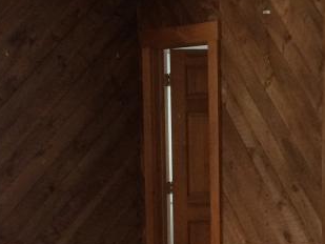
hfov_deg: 20.2
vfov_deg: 15.3
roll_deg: +2.6
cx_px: 271
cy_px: 208
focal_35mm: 96
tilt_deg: -8.9
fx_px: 902
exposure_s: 1/30
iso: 160
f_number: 2.2
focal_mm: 4.15
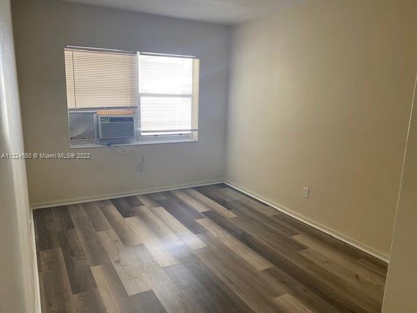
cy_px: 156
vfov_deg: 53.1
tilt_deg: -11.2
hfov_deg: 67.3
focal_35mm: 26
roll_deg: -1.7
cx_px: 208
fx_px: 313
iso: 125
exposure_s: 1/95
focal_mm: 4.25
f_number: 1.8
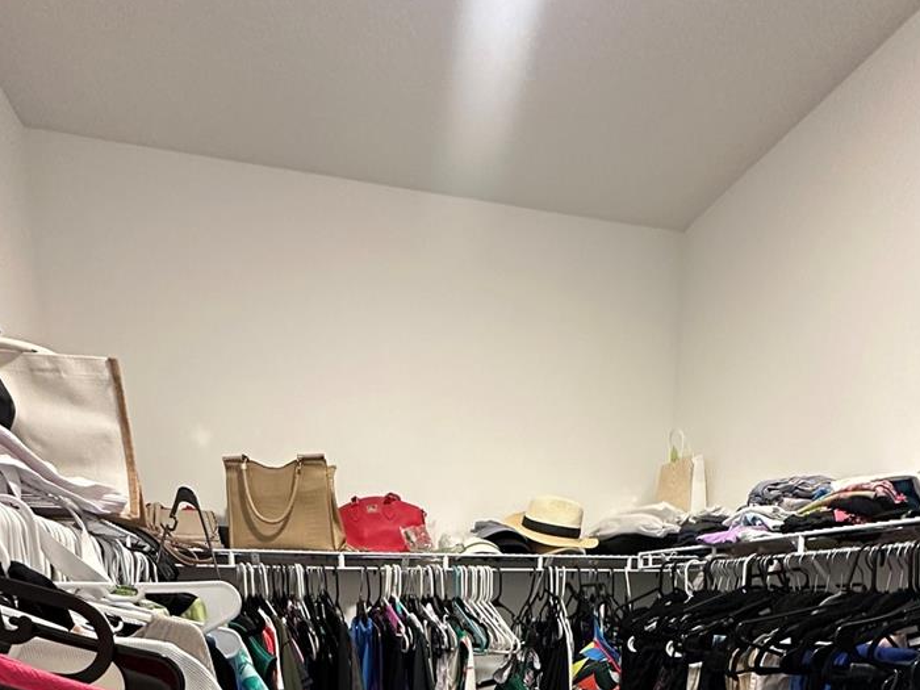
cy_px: 743
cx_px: 455
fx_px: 638
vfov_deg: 44.6
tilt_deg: -11.7
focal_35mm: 24
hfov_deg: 71.6
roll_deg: +0.2
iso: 500
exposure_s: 1/60
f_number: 2.2
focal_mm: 2.22
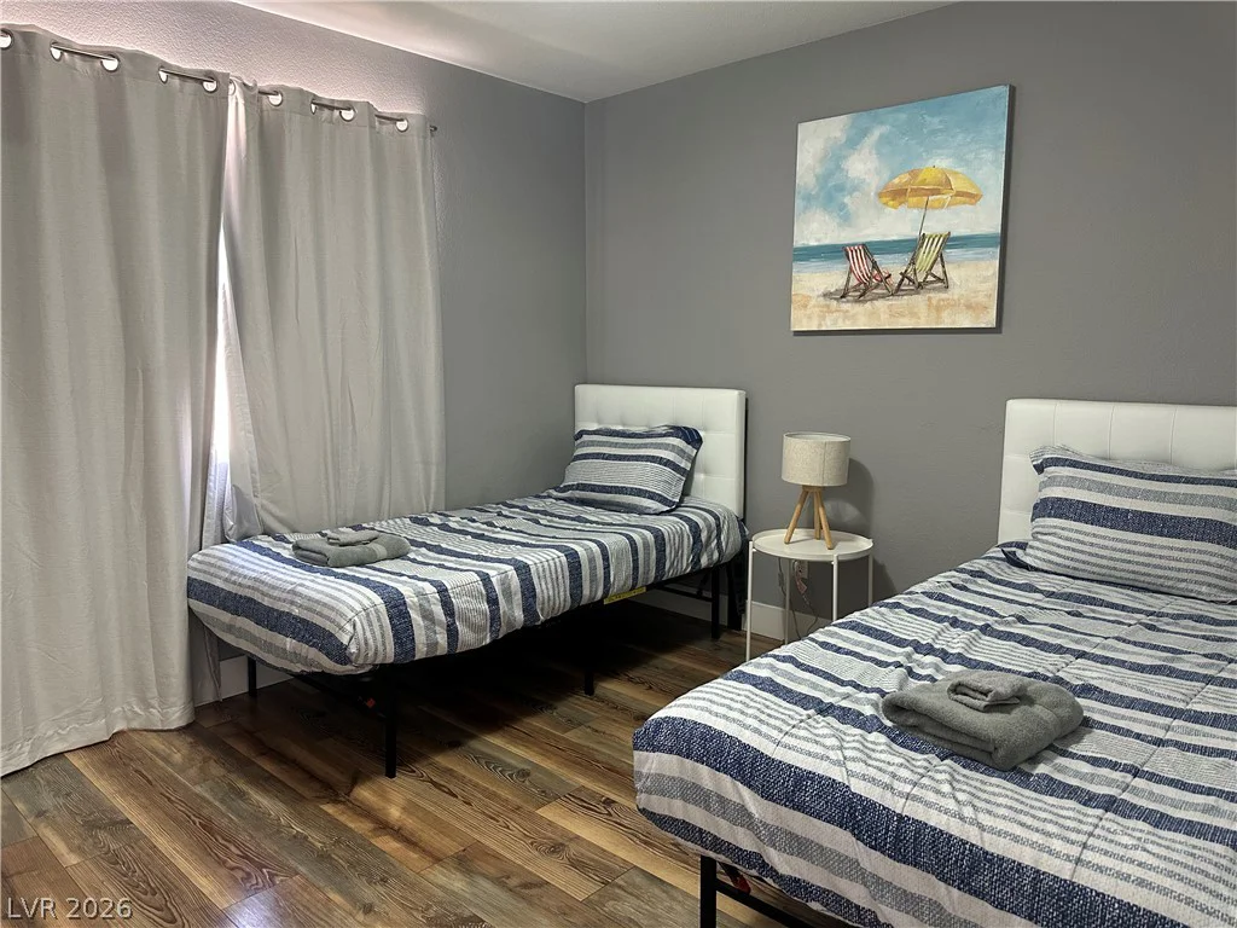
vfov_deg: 56.8
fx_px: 858
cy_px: 464
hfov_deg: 71.6
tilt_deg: -7.1
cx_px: 618
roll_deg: +0.0
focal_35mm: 24
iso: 320
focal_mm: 6.86
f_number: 1.78
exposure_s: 1/60
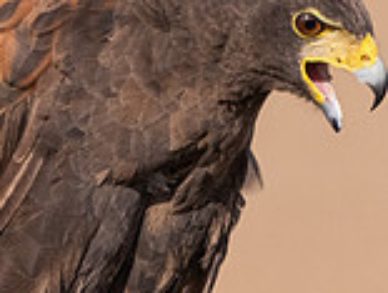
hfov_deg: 0.6
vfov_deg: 0.4
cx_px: 43
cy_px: 273
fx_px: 39412
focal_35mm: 3508
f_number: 9
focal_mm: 840
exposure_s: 1/3200
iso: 2500
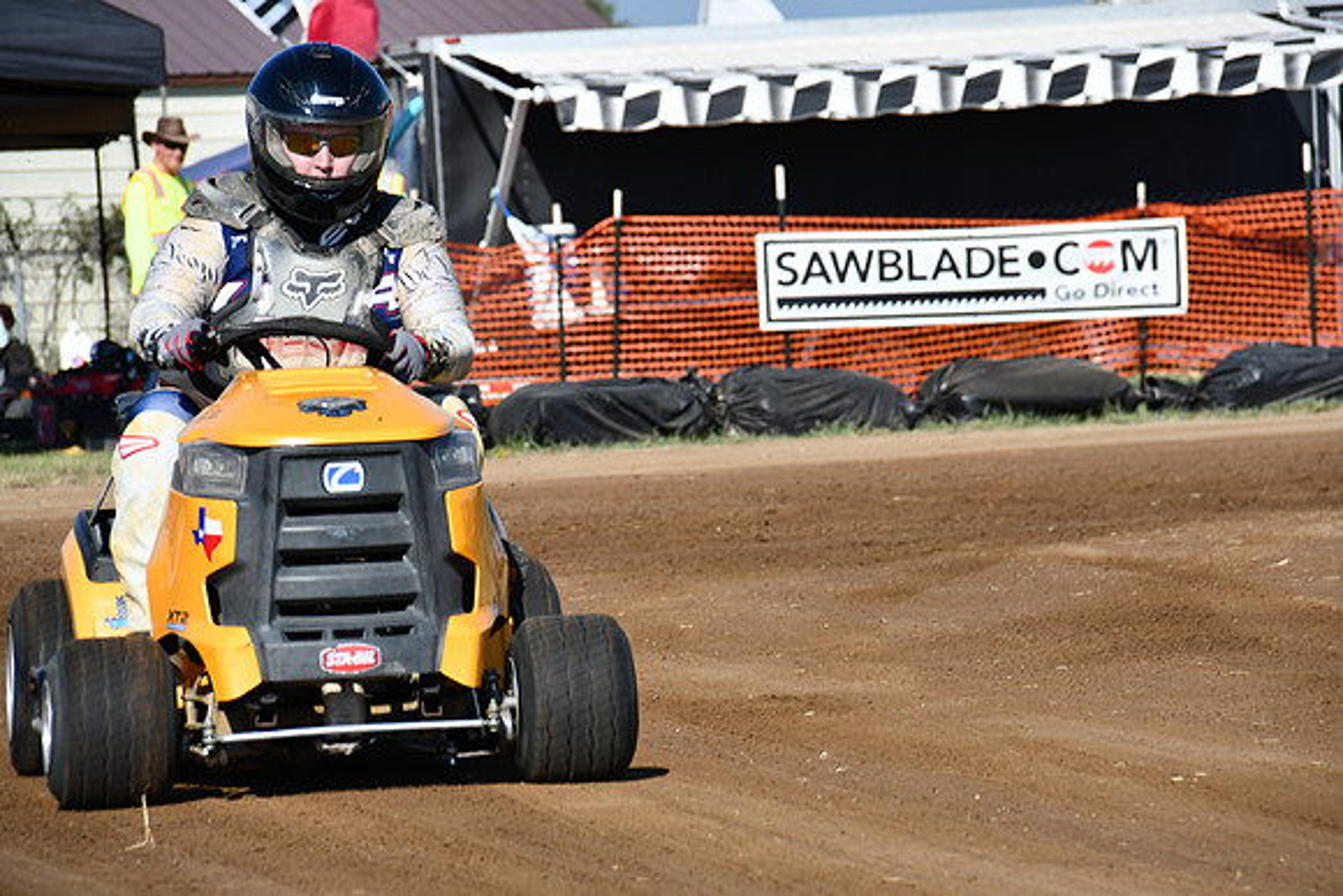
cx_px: 672
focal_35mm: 232
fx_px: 8657
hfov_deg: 8.9
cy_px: 448
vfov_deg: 5.9
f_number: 8
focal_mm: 155
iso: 180
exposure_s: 1/500
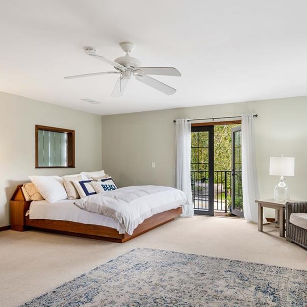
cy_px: 164
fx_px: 261
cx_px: 175
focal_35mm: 26
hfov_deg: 60.7
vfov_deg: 60.9
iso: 400
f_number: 8
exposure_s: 1/3
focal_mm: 18
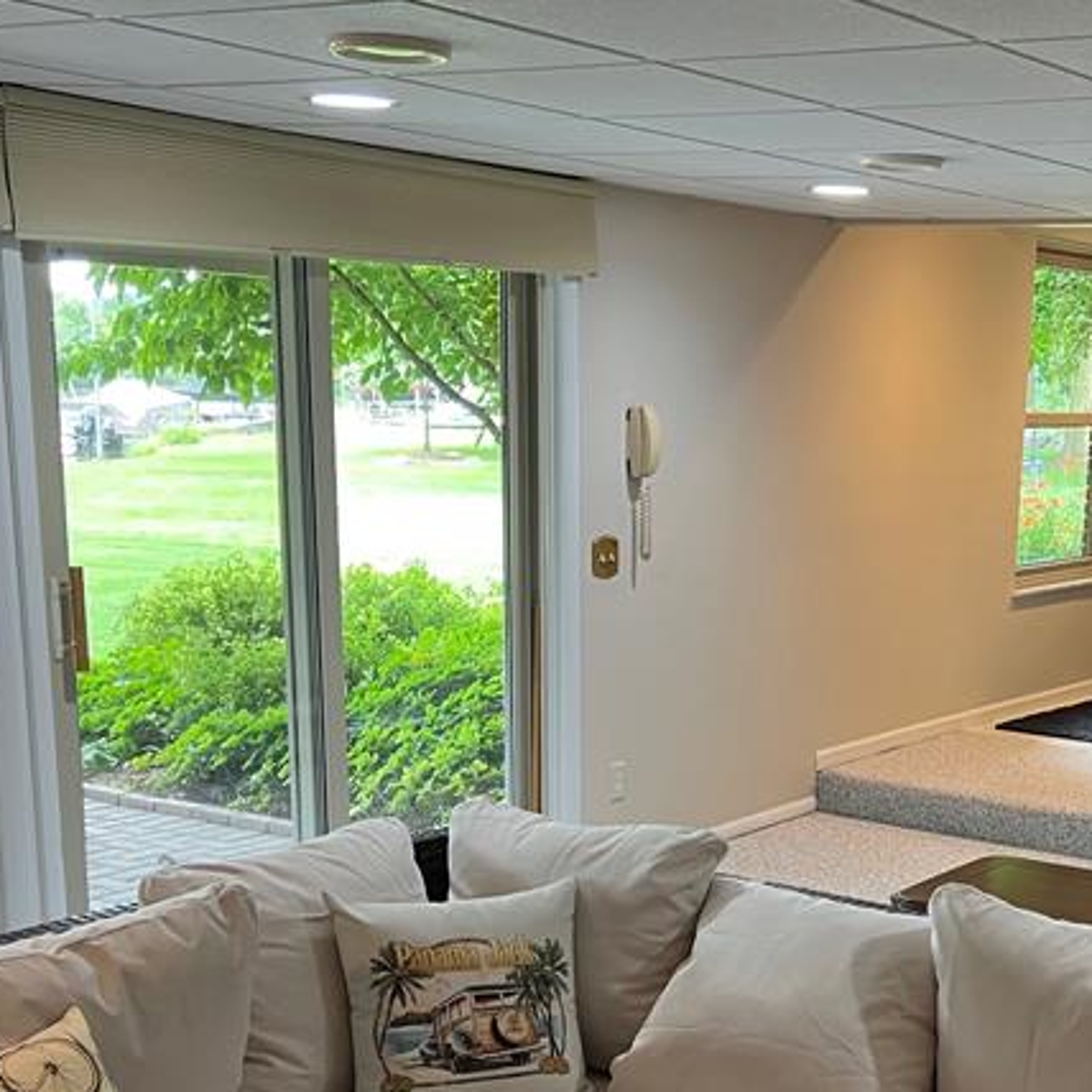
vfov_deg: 30.4
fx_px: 1963
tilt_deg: -14.5
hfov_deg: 30.6
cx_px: 819
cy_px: 852
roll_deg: -1.9
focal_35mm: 55
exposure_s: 1/60
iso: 125
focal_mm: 5.7
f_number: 1.5
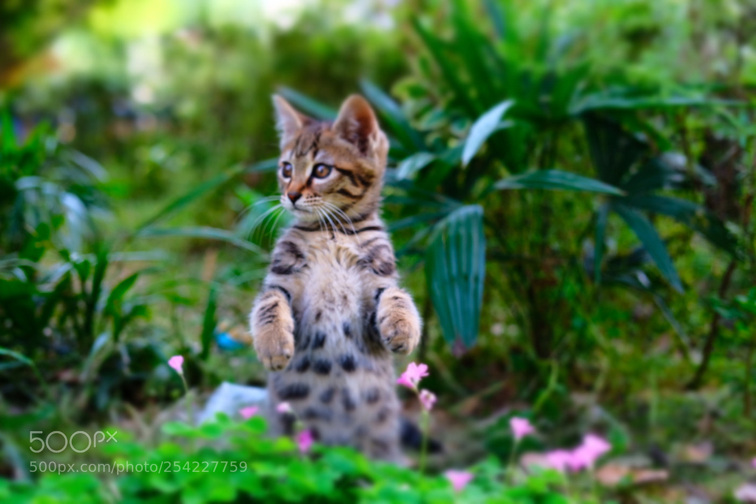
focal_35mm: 53
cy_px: 252
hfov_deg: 37.5
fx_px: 1113
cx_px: 378
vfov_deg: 25.5
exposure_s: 1/420
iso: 400
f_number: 2.8
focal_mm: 35
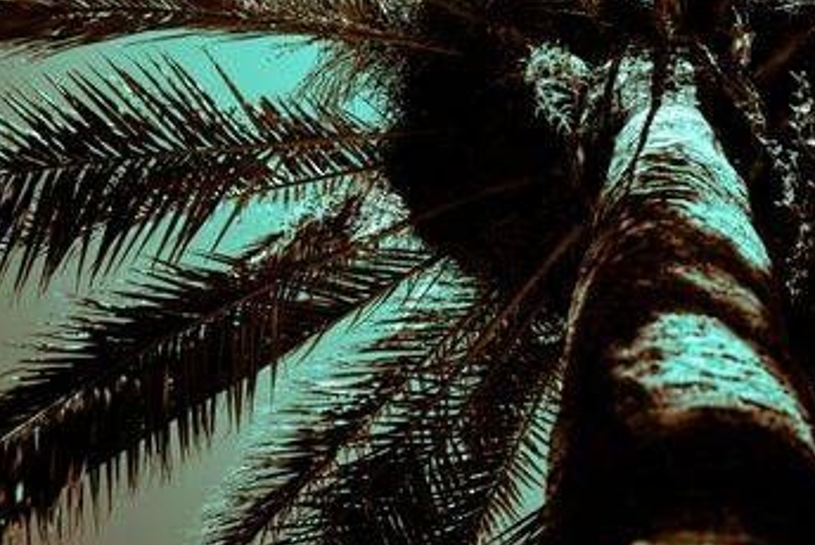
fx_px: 1382
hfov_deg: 31.9
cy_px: 90
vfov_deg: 21.9
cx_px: 666
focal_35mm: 61
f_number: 1.8
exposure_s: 1/800
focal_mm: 35
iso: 100
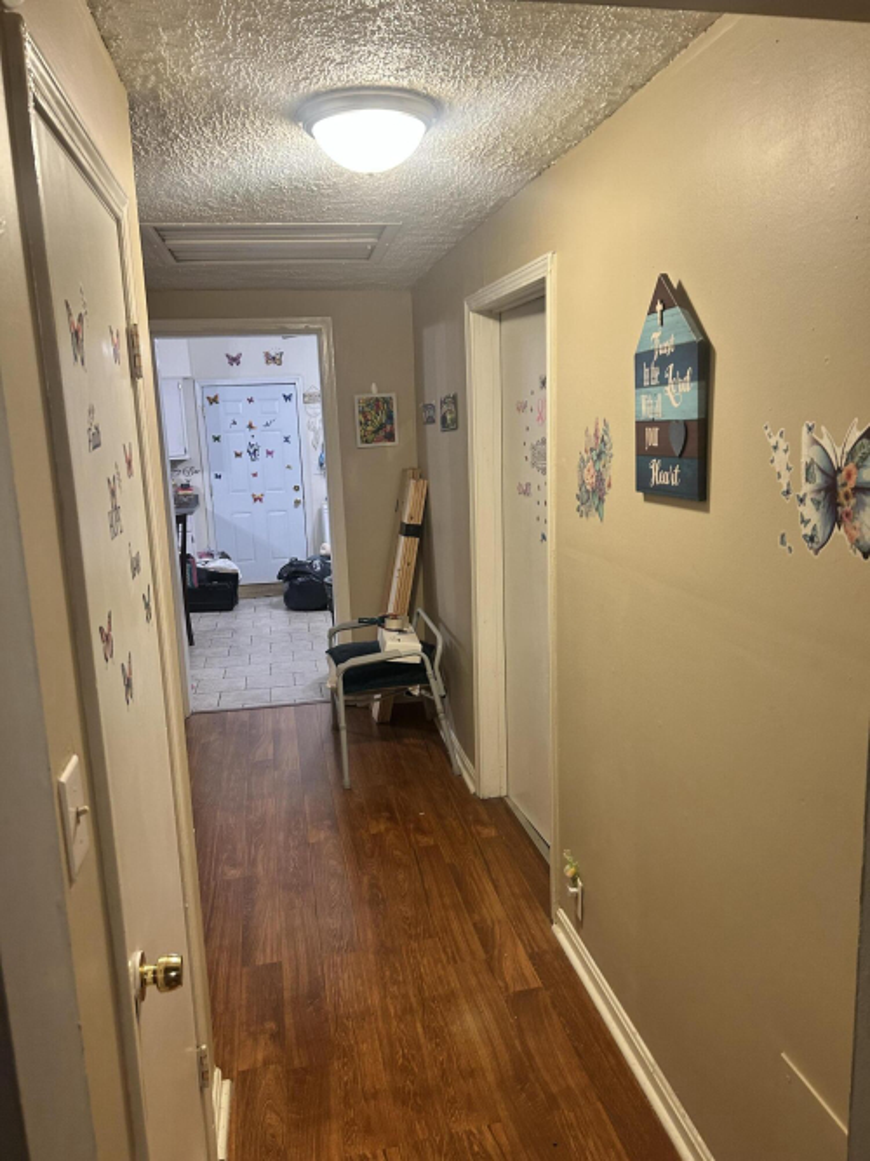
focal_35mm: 26
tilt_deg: -11.1
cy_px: 580
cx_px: 435
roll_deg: +2.3
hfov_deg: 53.0
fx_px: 872
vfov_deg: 67.3
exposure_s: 1/60
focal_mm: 5.7
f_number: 1.5
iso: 160
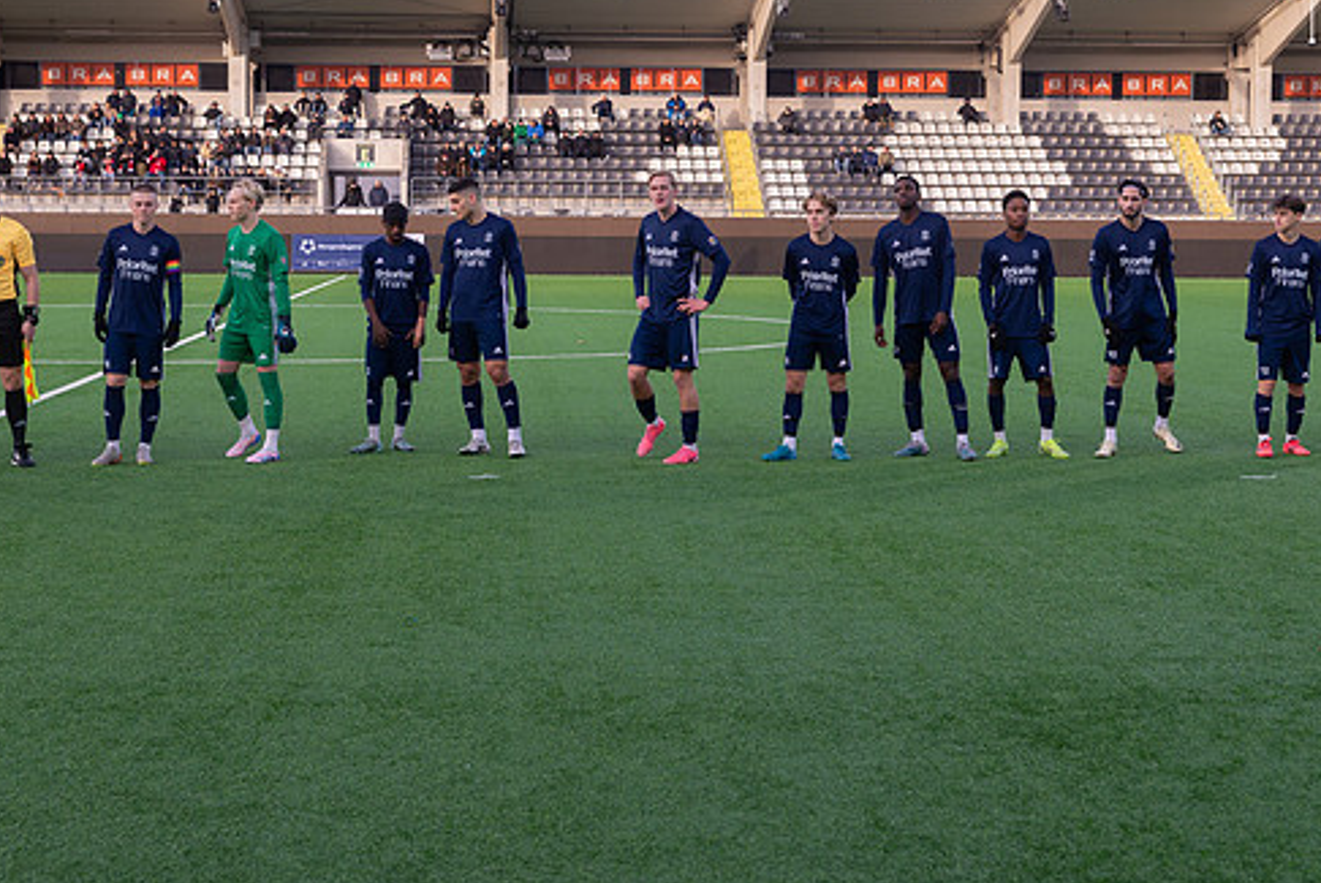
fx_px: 2277
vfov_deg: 21.9
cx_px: 641
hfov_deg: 32.3
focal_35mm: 62
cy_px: 376
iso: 640
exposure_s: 1/400
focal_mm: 52
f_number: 5
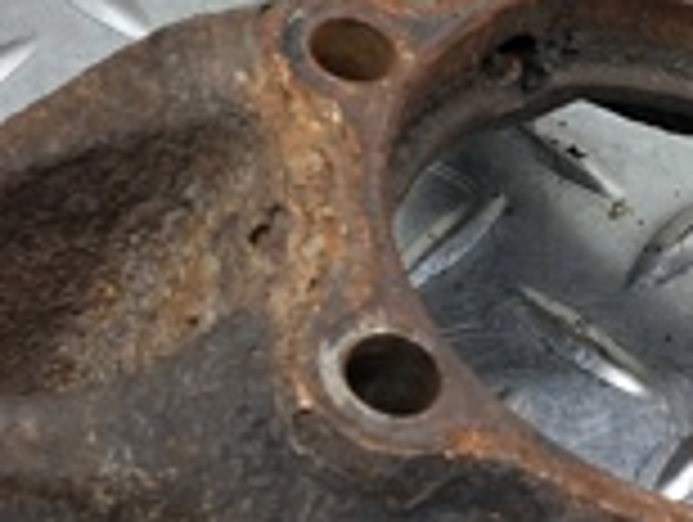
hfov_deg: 17.5
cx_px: 432
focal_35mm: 112
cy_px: 128
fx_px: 2246
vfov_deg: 13.2
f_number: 1.8
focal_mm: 4
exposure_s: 1/50
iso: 125
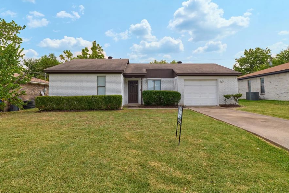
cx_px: 147
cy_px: 83
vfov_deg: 54.9
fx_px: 185
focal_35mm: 23
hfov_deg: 76.1
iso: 80
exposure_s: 1/250
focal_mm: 20
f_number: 7.1
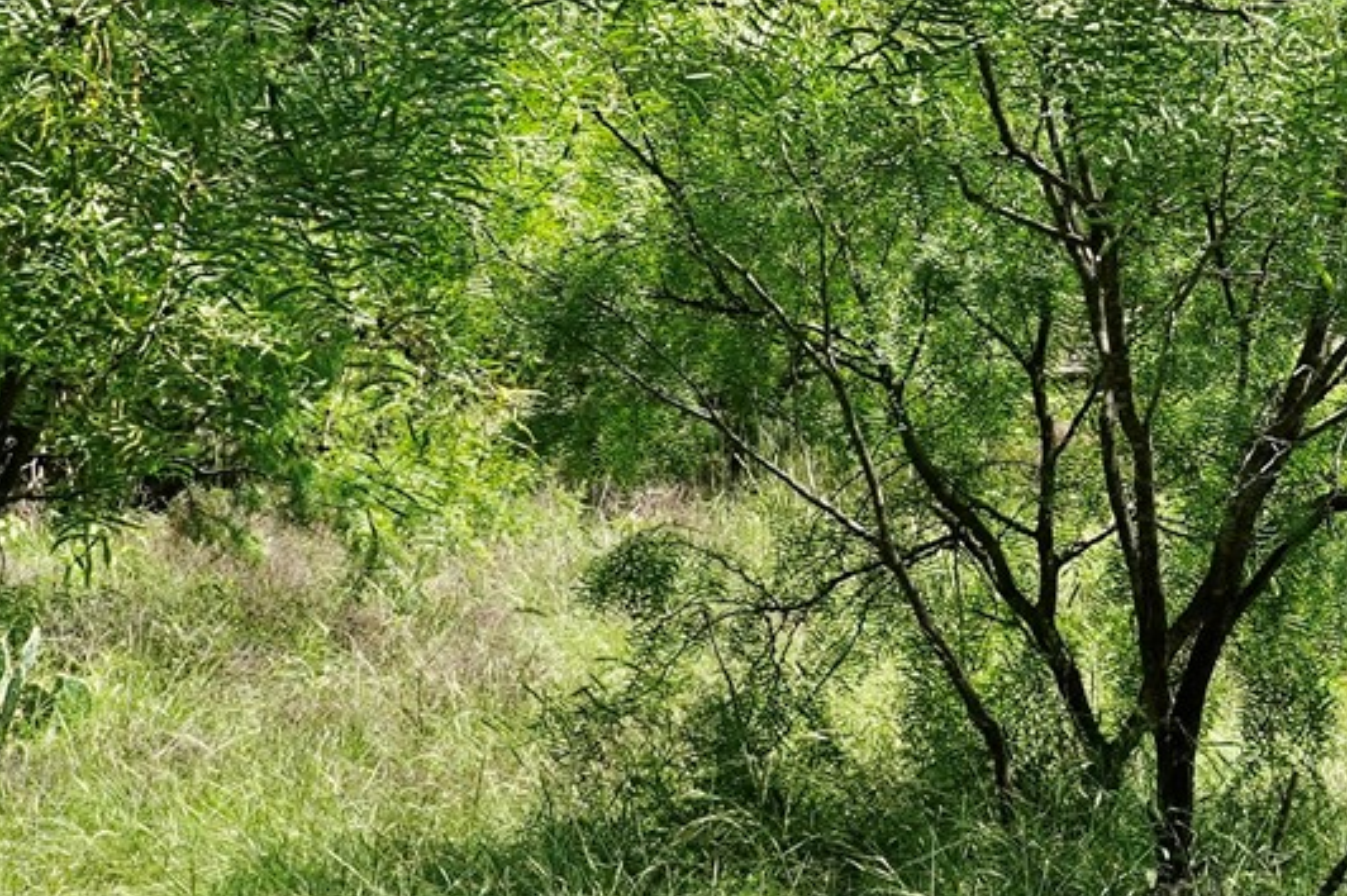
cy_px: 152
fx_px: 5347
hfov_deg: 14.1
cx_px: 1403
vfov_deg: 9.6
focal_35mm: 143
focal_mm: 12.96
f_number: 4
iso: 100
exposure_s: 1/640
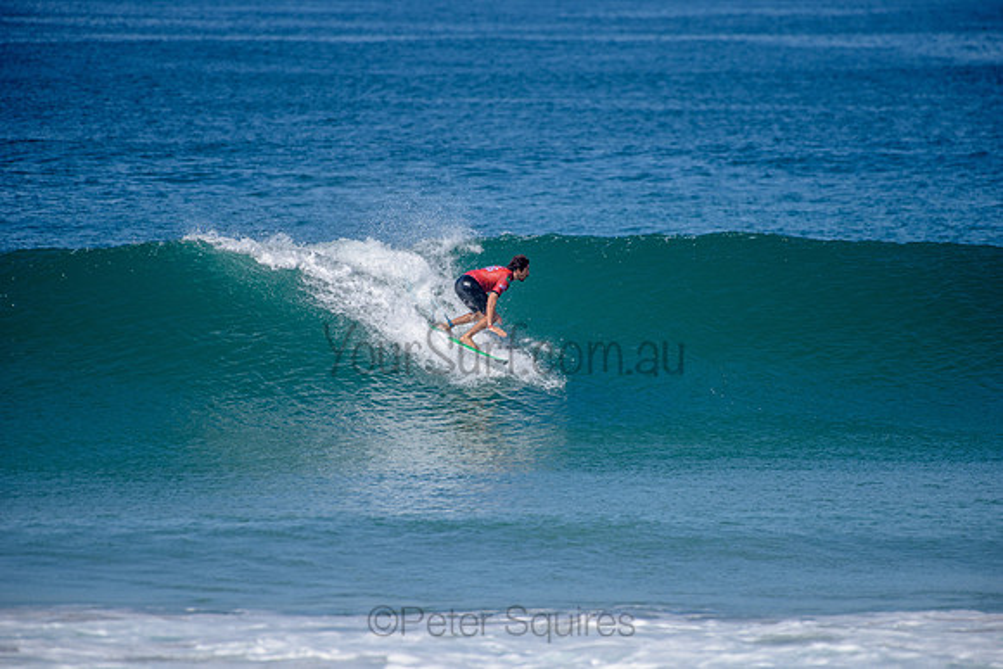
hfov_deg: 4.1
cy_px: 334
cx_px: 502
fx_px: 13933
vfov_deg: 2.8
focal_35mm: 500
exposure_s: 1/2000
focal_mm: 500
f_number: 5.6
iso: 160
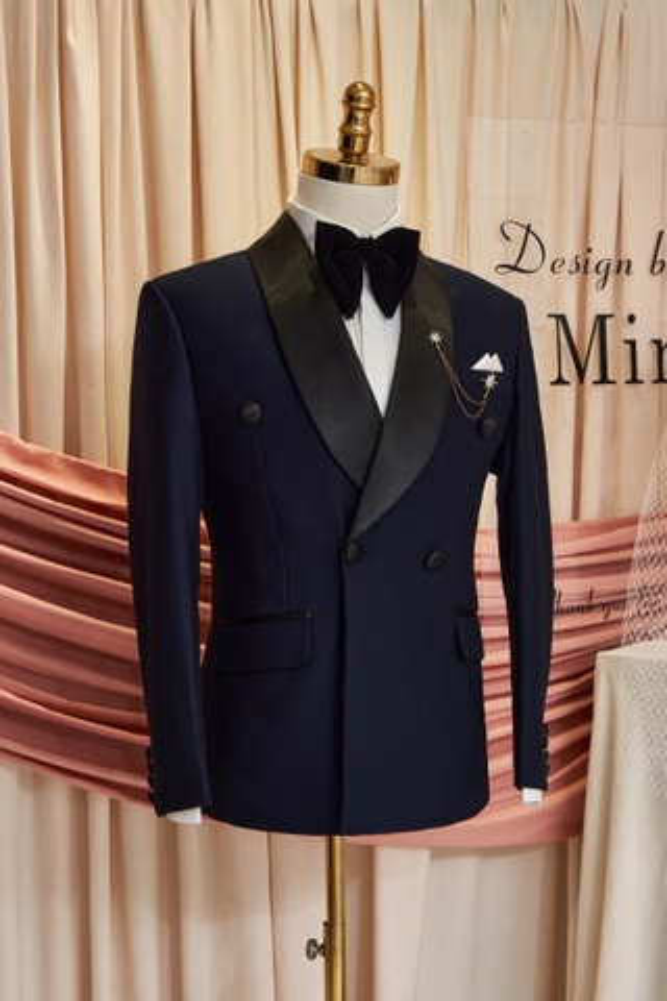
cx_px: 334
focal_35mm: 51
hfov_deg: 26.5
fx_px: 1417
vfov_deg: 38.9
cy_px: 500
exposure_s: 1/160
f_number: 7.1
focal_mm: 51
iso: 500
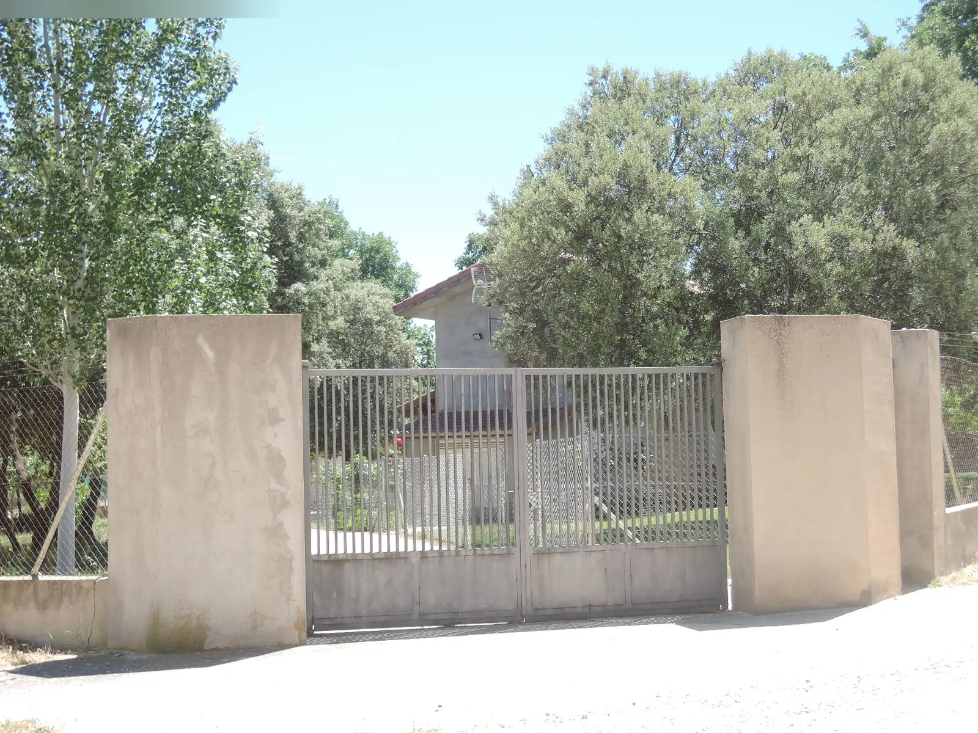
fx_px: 1413
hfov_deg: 38.2
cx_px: 489
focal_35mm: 50
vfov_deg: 29.1
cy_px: 366
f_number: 4
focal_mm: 10.7
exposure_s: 1/200
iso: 80
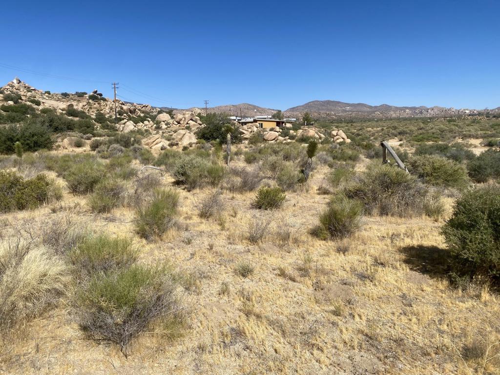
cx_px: 250
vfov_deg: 53.1
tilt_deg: -12.2
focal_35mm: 26
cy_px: 188
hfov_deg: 67.3
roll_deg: +0.0
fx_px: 376
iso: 32
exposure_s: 1/4808
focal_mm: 4.25
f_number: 1.8
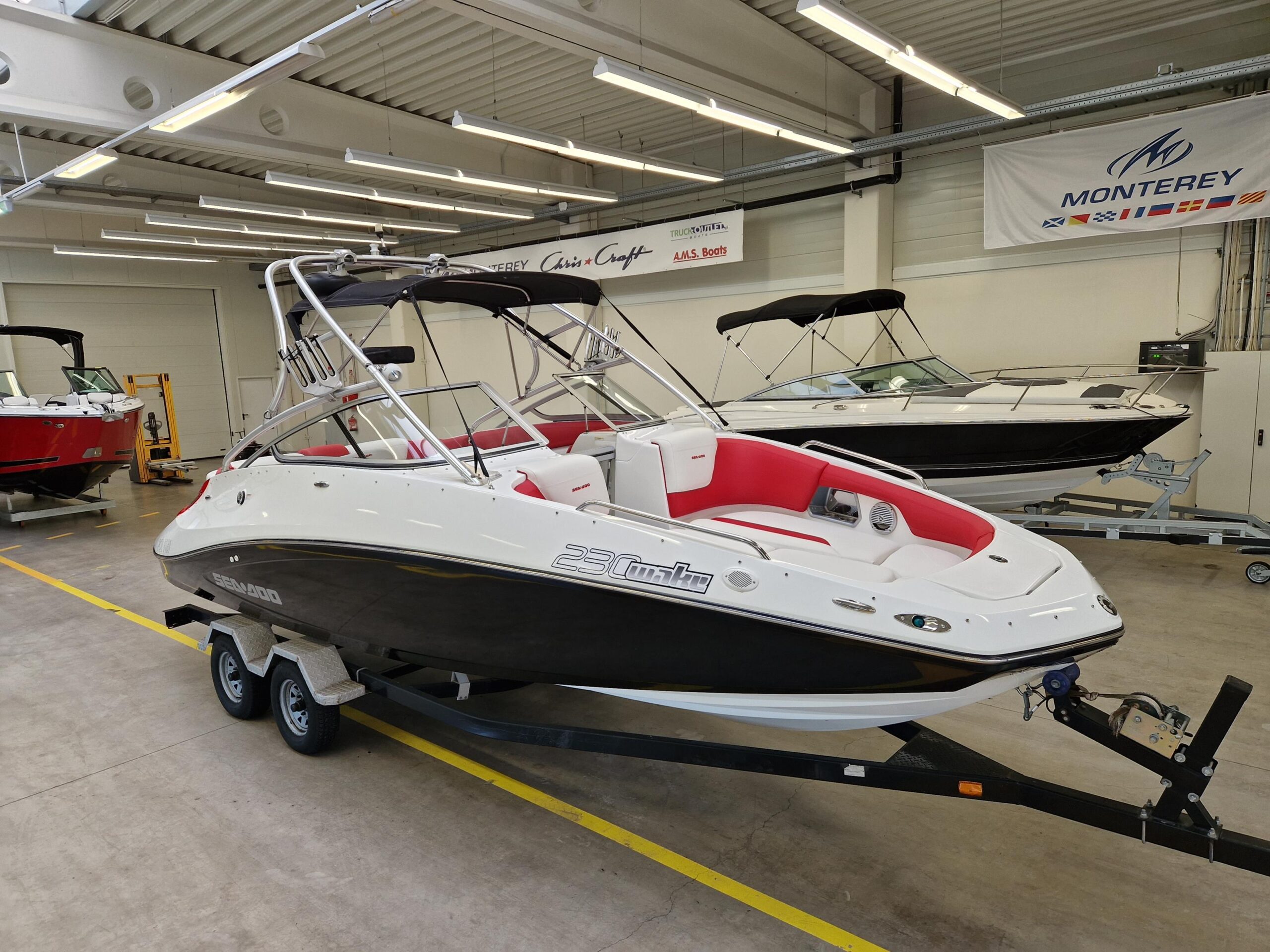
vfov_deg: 58.9
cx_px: 635
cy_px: 476
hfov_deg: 73.9
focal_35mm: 23
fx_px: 844
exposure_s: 1/180
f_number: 1.8
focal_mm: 5.4
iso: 80
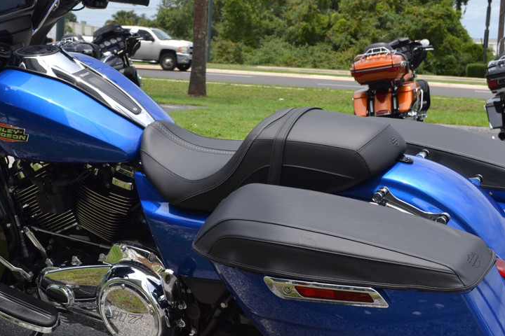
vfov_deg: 22.6
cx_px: 214
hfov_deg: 33.3
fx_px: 842
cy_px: 185
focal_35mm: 60
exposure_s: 1/250
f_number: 8
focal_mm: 24
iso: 100
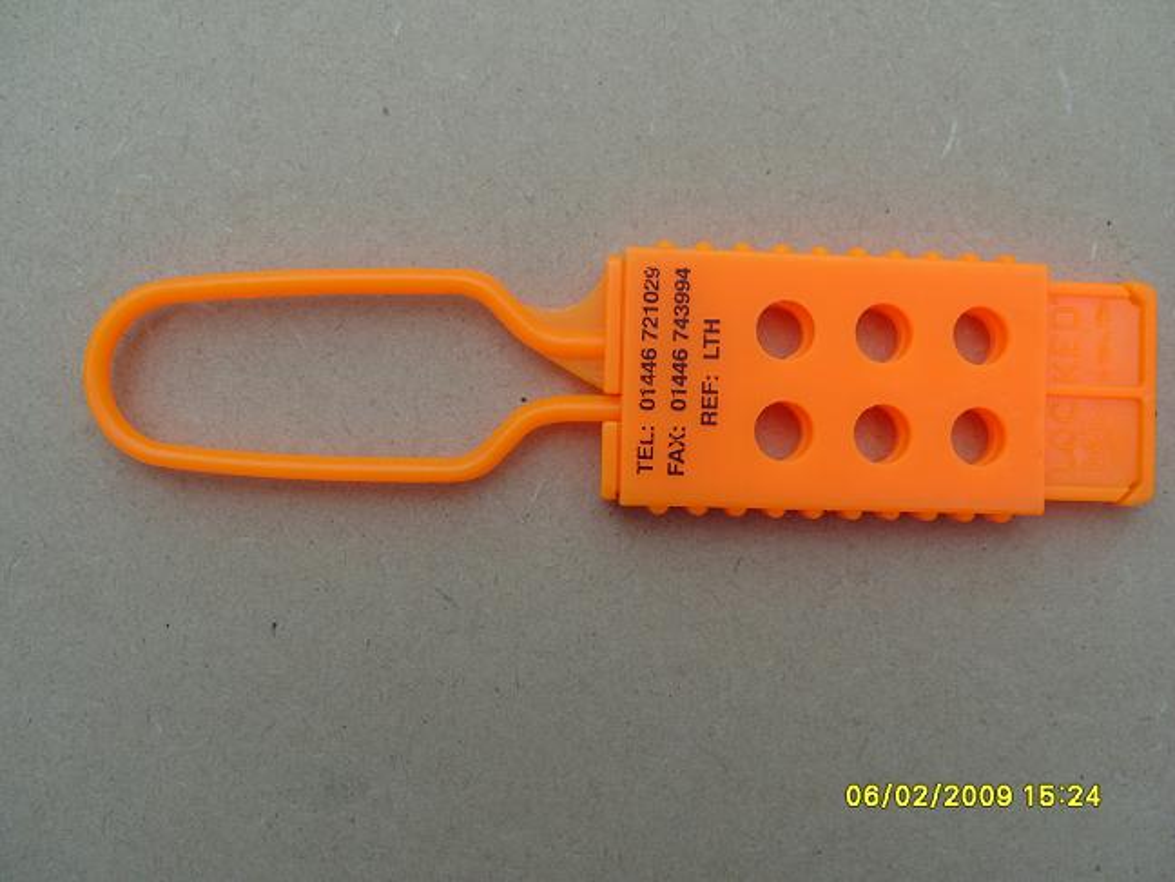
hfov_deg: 52.6
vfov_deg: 40.7
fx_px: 1188
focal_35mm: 35
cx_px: 588
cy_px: 441
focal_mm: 7.8
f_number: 3.1
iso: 80
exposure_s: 1/90
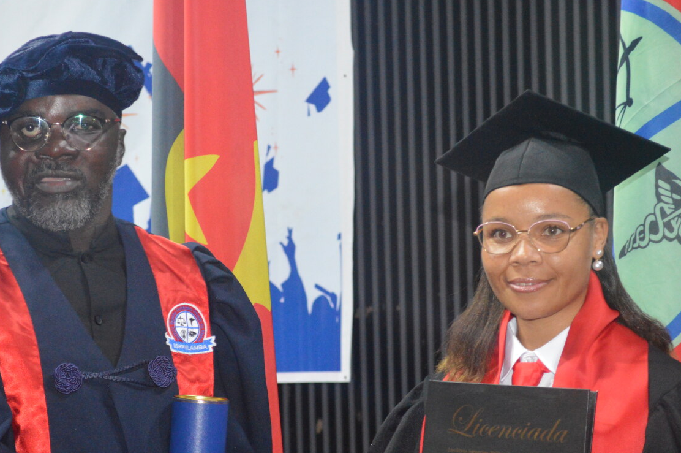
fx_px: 1795
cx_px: 287
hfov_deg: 21.5
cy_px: 313
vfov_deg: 14.3
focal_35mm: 95
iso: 2500
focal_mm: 44
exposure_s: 1/60
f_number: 5.3
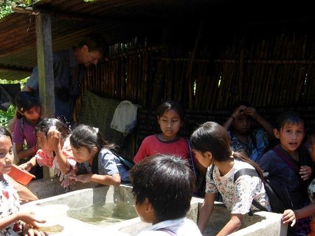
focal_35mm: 55
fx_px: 500
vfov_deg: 26.2
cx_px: 122
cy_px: 177
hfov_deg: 34.8
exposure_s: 1/157
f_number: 4.3
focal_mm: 7.5
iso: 50
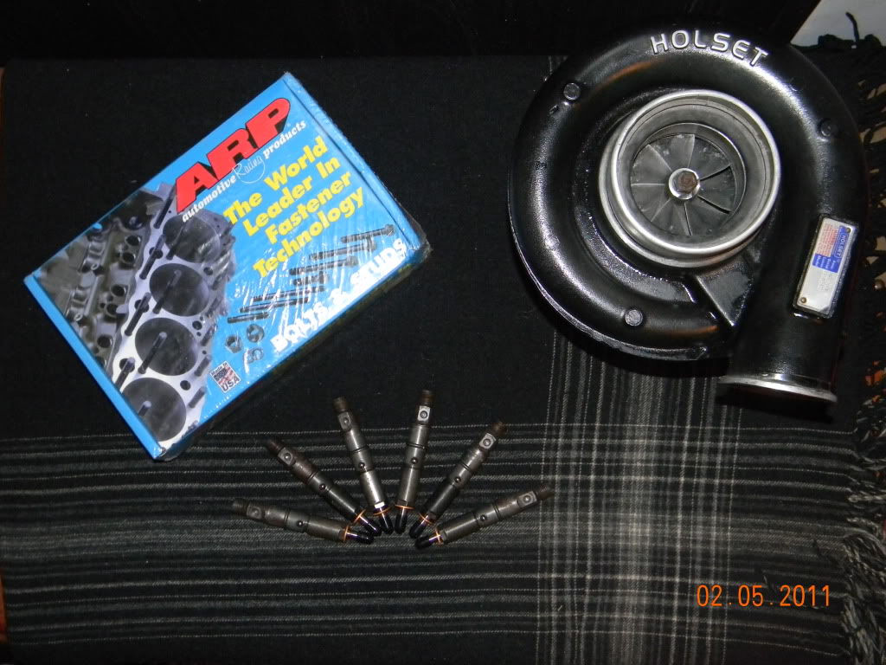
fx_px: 1049
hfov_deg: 45.8
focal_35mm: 41
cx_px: 443
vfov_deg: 35.1
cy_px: 332
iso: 400
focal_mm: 7.3
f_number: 3.8
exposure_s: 1/8
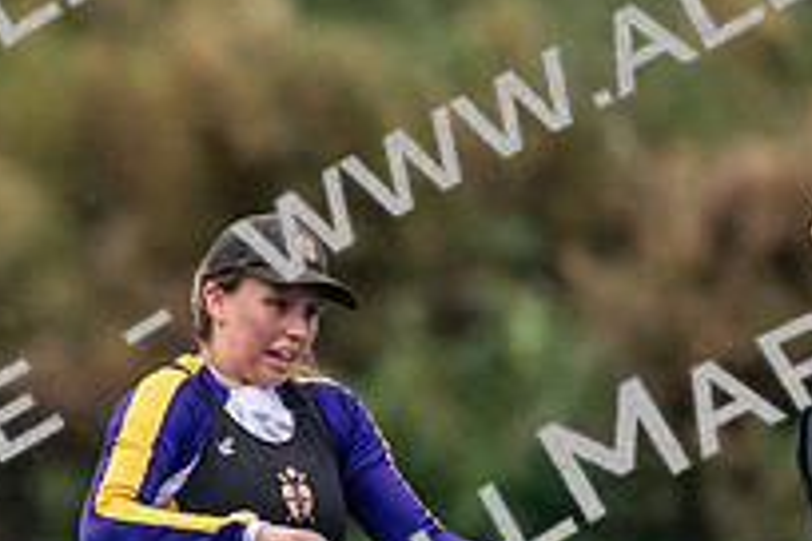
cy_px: 348
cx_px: -56
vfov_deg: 0.8
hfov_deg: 1.2
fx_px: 38409
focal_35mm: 1703
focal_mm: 600
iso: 3600
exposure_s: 1/2500
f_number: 4
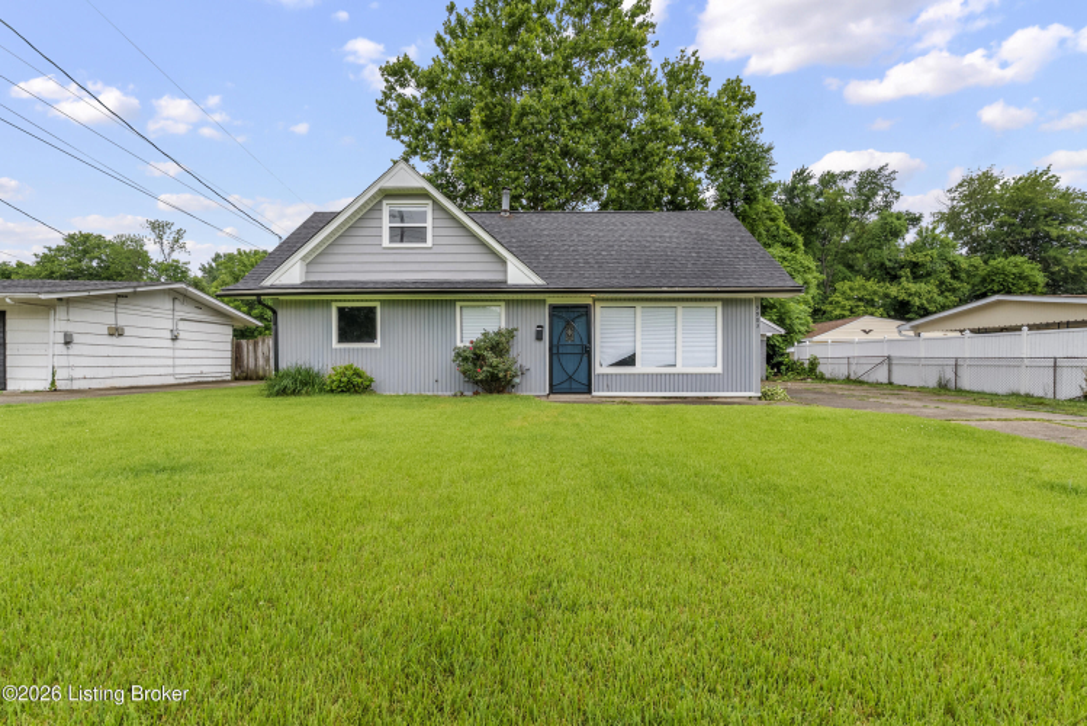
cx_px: 544
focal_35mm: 16
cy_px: 363
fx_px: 483
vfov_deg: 73.8
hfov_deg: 96.7
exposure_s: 1/320
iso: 400
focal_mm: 16
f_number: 11
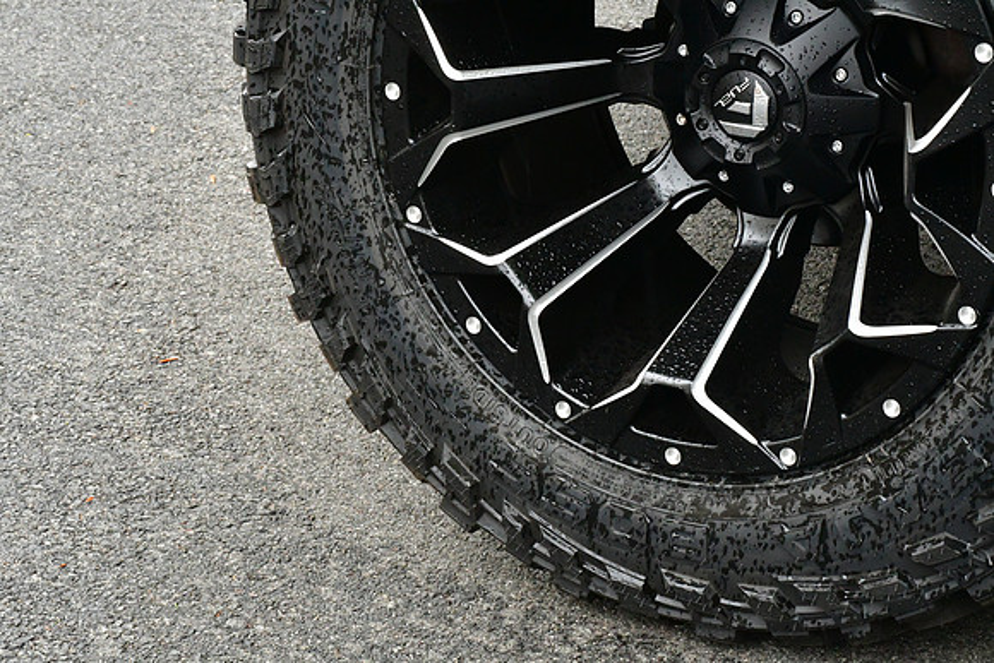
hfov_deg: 17.1
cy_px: 332
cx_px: 497
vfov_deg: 11.4
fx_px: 3314
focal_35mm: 120
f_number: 16
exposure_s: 1/80
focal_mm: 80
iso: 6400
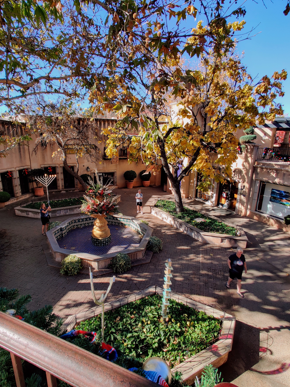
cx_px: 139
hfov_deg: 85.6
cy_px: 194
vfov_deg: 102.1
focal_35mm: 14
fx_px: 156
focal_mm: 2.25
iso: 100
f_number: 2.2
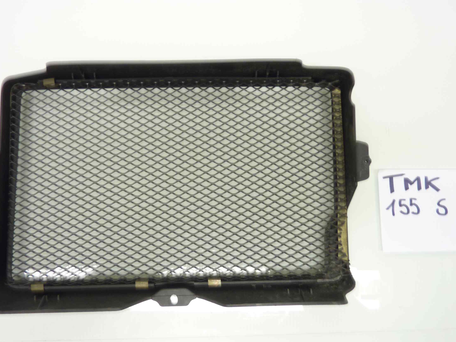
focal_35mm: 29
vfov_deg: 48.1
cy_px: 195
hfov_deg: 61.6
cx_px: 217
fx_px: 382
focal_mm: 4.1
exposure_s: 1/15
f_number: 3.3
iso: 80
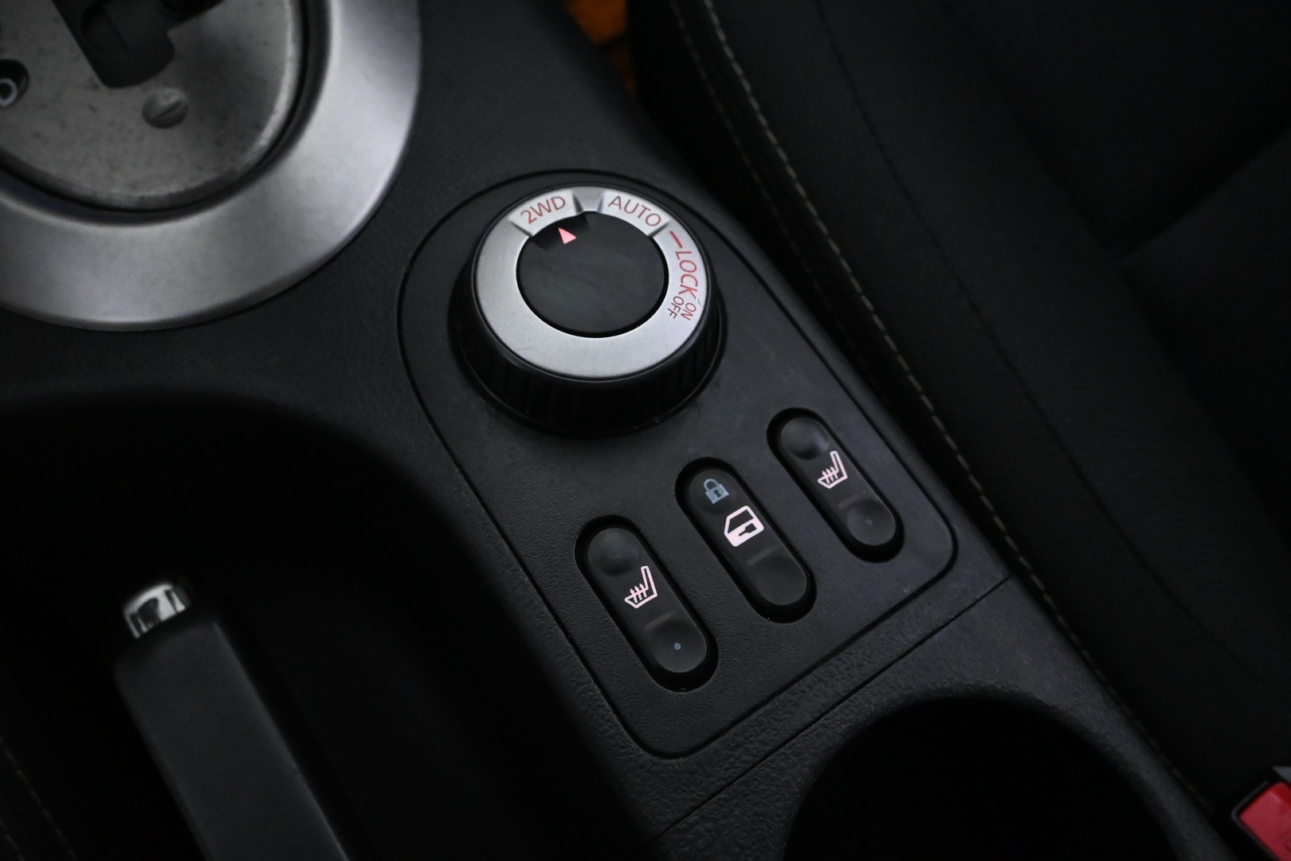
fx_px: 1076
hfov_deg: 61.9
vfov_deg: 43.6
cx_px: 646
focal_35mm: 30
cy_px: 430
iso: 6400
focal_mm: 20
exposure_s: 1/60
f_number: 5
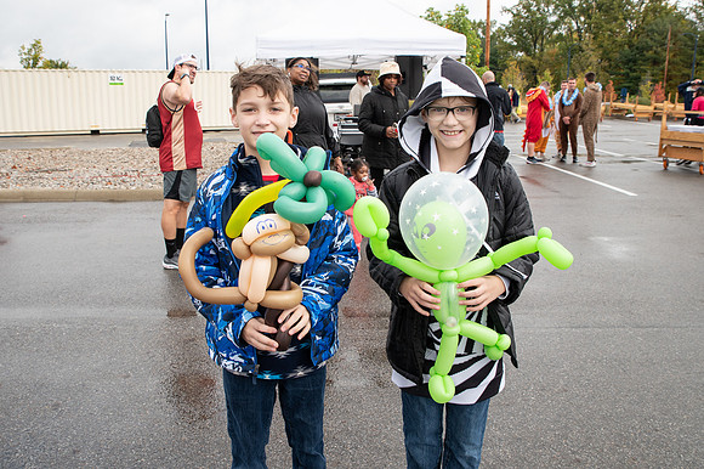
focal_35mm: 28
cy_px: 209
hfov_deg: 65.3
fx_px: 550
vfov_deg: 46.1
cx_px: 338
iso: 400
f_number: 6.3
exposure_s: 1/400
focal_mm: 24
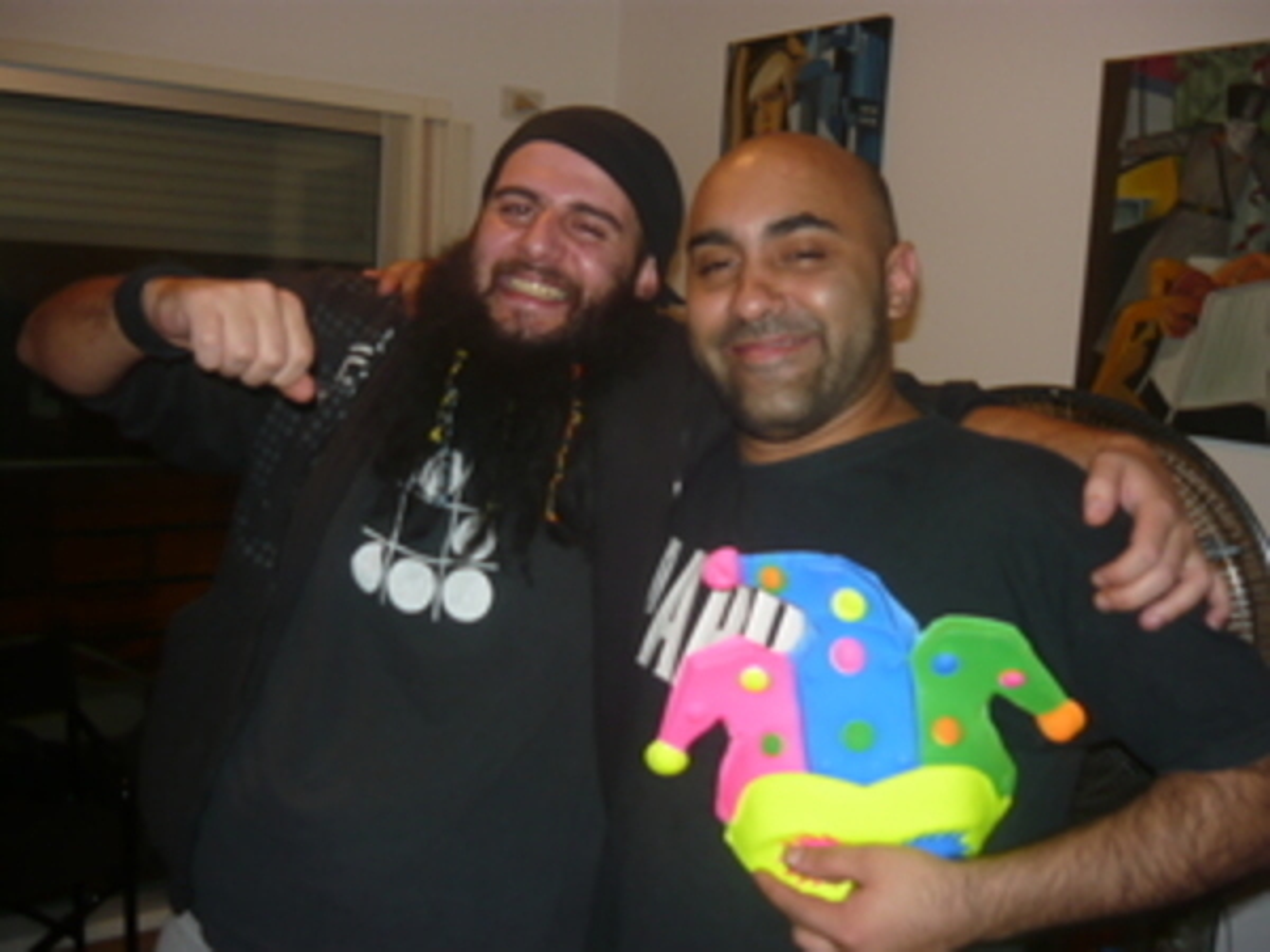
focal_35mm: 33
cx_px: 635
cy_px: 476
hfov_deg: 55.4
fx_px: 1211
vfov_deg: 42.9
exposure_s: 1/30
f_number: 2.8
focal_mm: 5.5
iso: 100
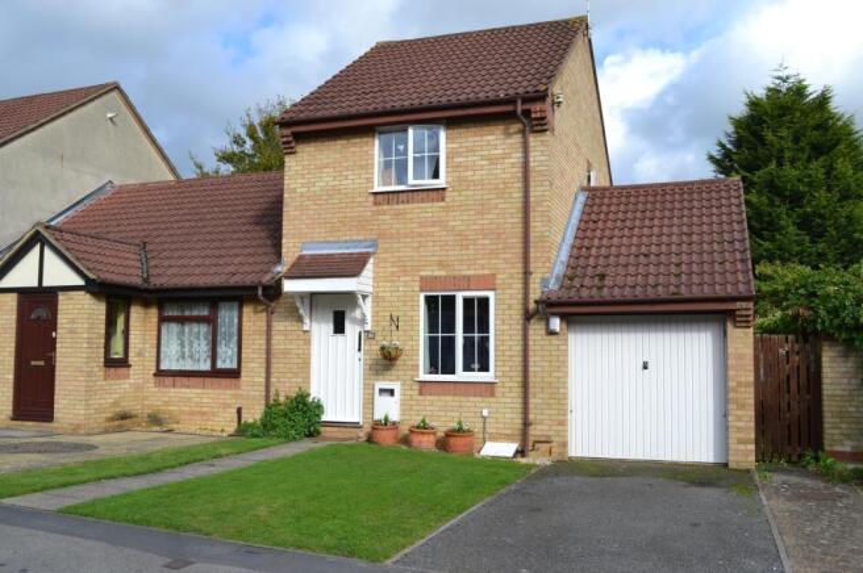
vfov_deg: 43.5
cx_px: 432
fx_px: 718
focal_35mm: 30
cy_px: 286
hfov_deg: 62.0
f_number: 8
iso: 100
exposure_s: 1/250
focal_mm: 20
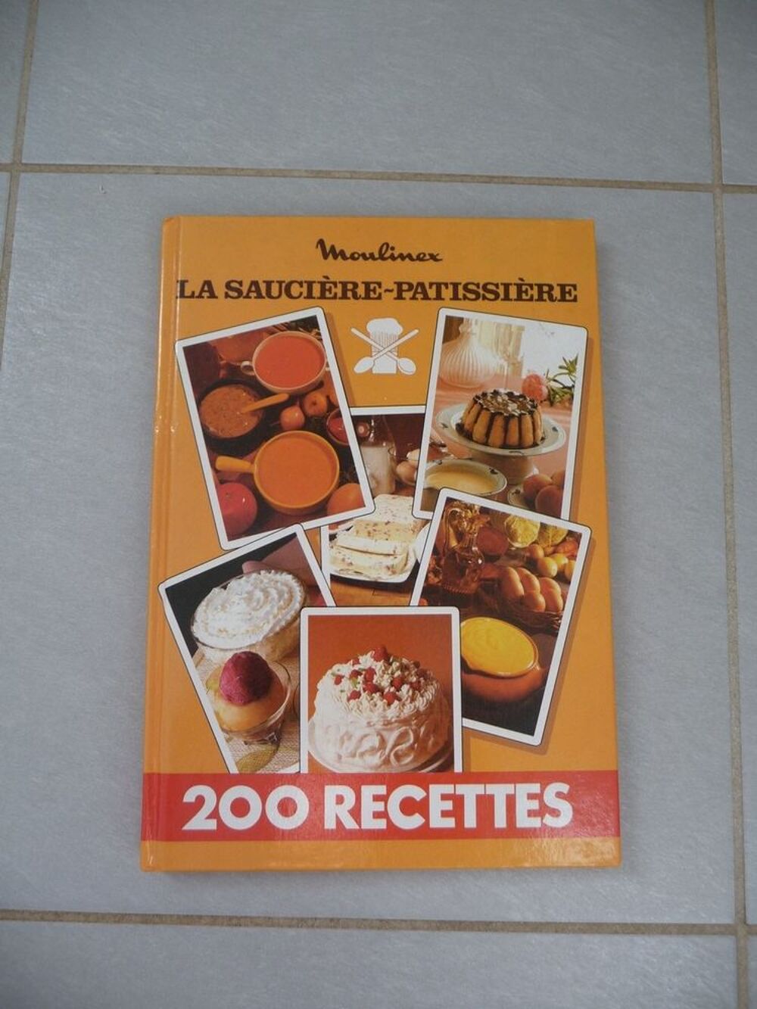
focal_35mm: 28
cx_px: 378
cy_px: 504
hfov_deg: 49.8
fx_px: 816
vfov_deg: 63.4
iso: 100
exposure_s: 1/30
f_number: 3.3
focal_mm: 4.7
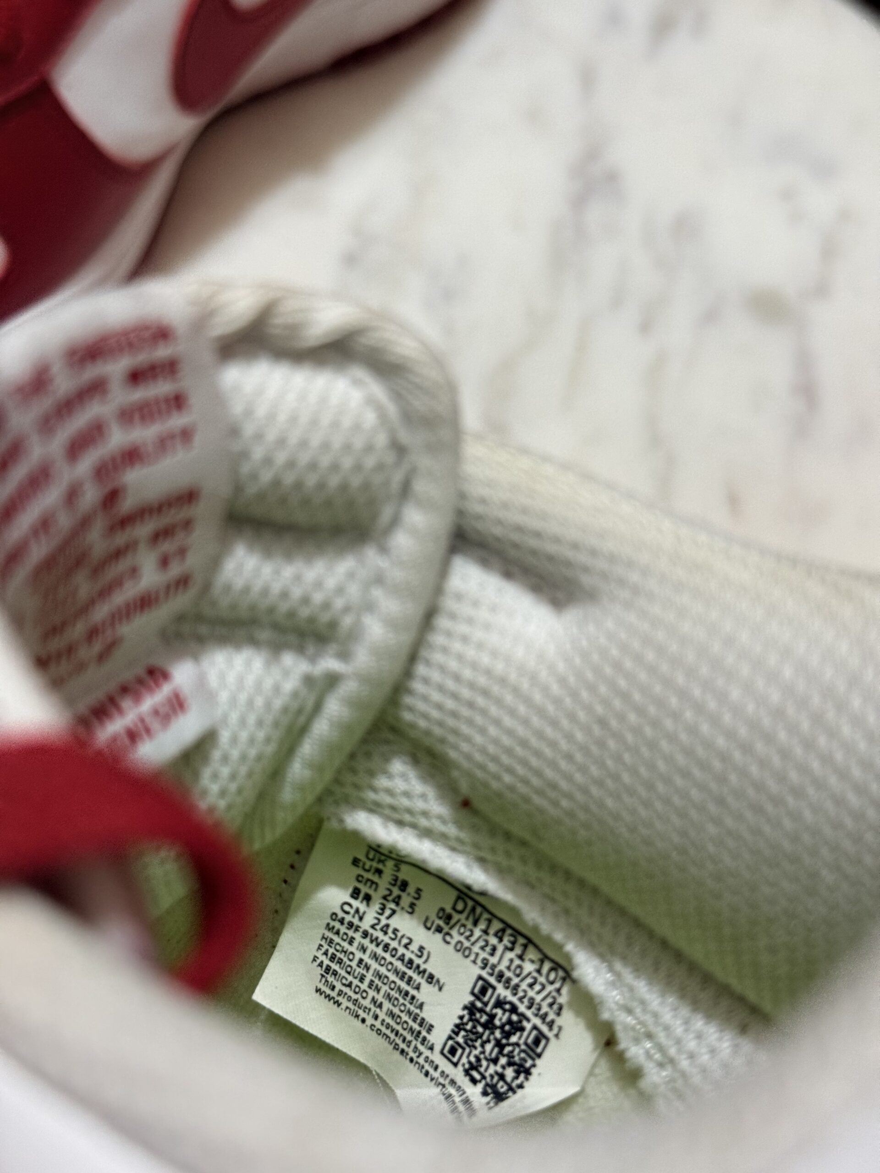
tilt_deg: -57.4
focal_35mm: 48
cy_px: 586
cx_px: 440
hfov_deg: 30.3
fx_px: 1627
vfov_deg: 39.7
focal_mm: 6.76
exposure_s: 1/50
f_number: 1.78
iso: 250
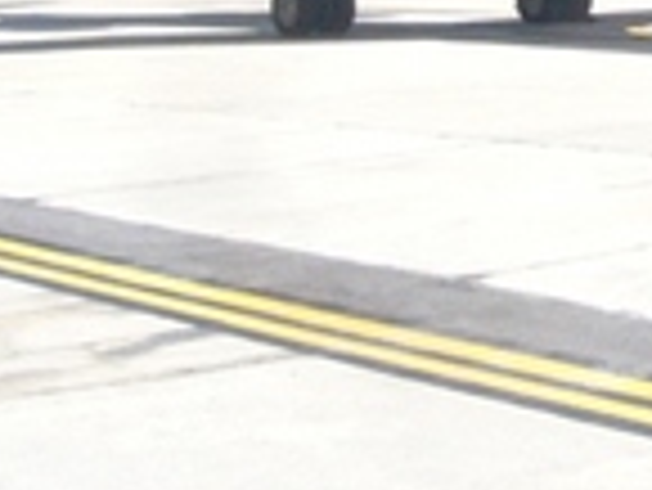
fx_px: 2036
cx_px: 755
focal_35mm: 108
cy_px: -202
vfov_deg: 13.1
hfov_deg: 17.4
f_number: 5.6
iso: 400
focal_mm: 5.8
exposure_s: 1/2000
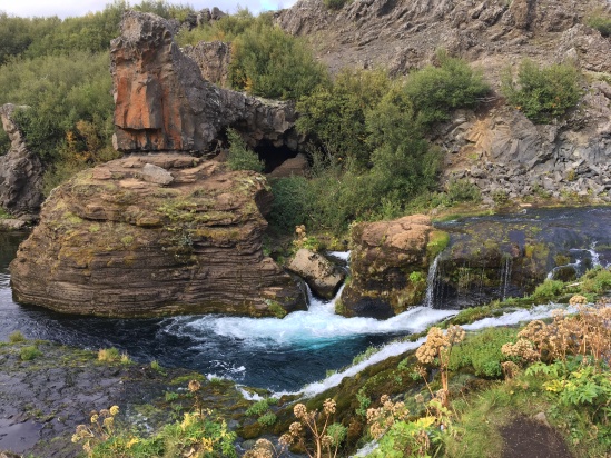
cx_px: 306
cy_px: 229
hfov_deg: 61.6
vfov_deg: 48.2
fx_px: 512
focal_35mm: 29
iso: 25
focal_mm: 4.15
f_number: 2.2
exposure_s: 1/191
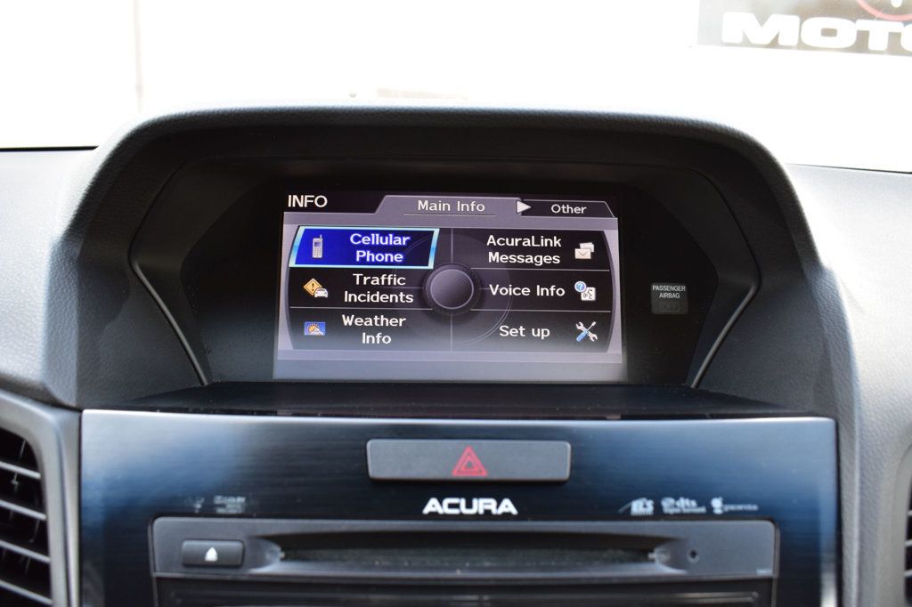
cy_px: 304
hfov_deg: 57.2
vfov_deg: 39.9
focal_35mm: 33
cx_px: 456
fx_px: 836
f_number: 7.1
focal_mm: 22
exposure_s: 1/30
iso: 400
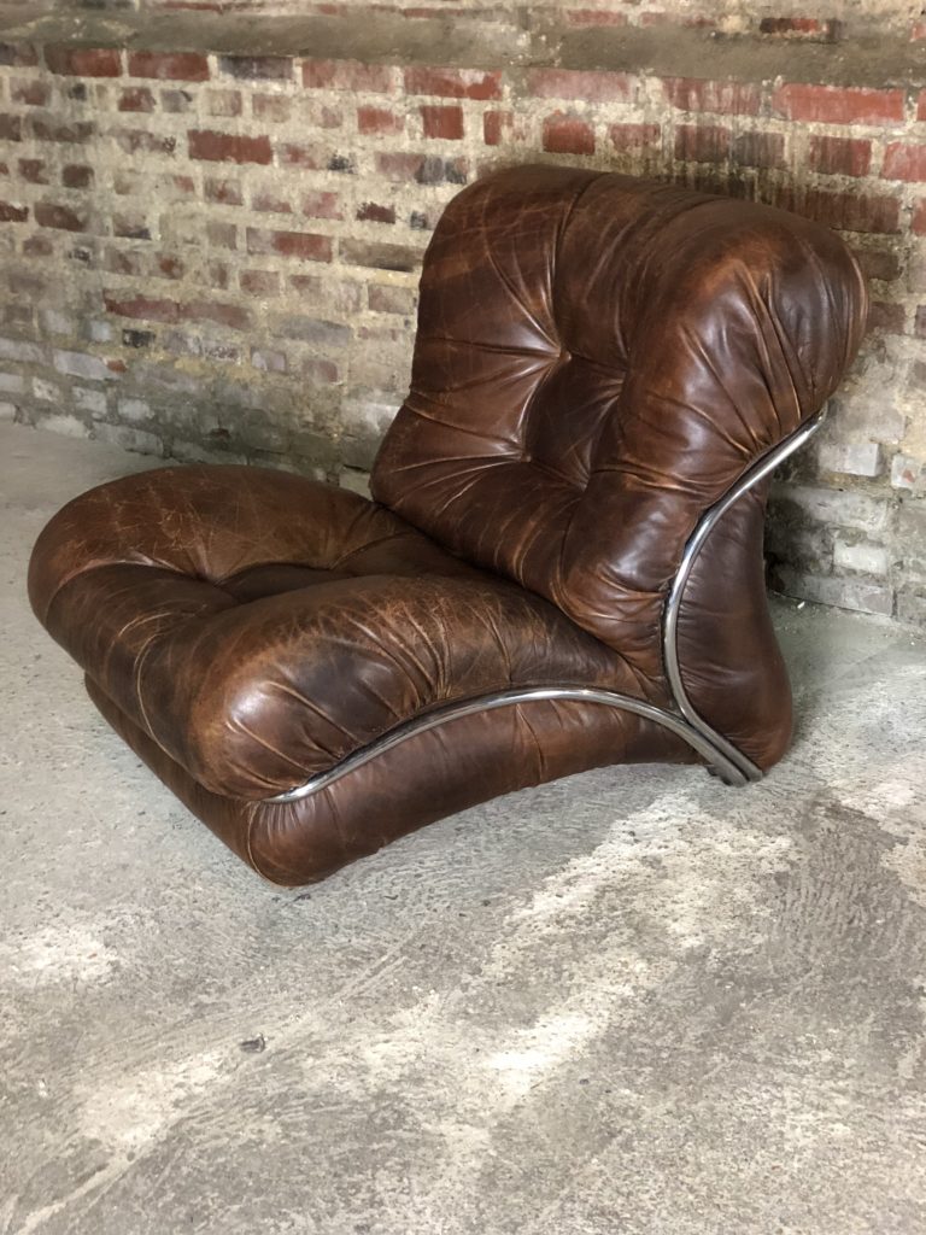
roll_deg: +1.0
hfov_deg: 28.0
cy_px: 618
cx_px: 463
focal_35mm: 52
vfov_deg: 36.8
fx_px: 1855
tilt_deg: -22.2
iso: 200
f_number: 2.4
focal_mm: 6
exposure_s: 1/8
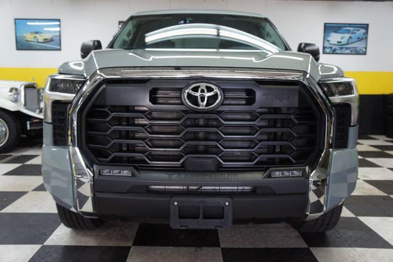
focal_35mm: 32
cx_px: 196
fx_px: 344
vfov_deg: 41.7
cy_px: 131
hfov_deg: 59.5
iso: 400
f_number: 4
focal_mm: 21
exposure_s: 1/40
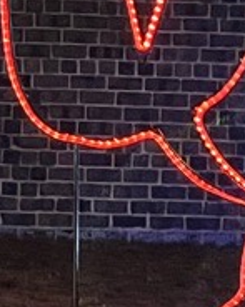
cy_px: 73
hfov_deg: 7.3
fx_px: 1878
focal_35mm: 207
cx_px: -180
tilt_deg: -1.7
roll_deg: -0.6
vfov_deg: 9.3
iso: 640
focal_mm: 5.1
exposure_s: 1/30
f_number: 1.6
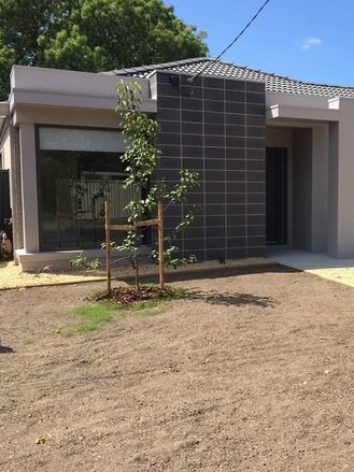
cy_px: 237
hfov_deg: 34.0
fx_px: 559
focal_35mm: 41
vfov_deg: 45.8
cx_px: 287
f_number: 2.2
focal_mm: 4.12
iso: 32
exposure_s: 1/1580
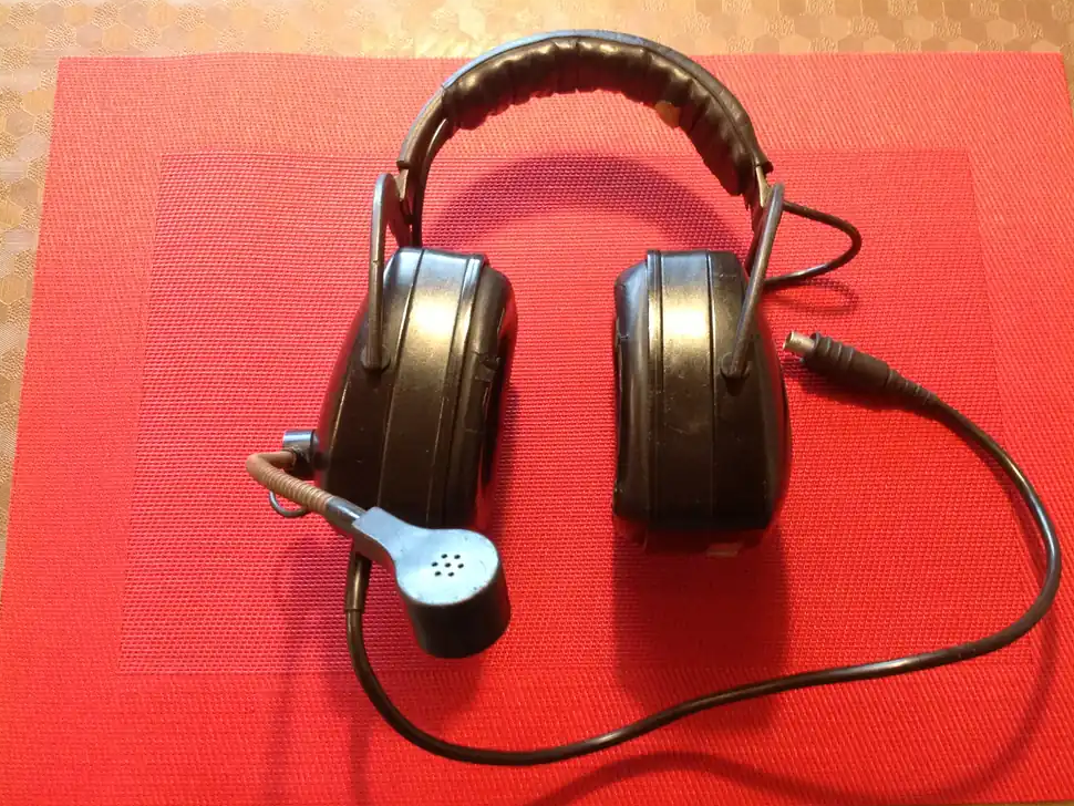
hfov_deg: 51.3
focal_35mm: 36
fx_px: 1117
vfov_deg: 39.7
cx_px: 546
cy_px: 406
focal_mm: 4.28
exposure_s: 1/15
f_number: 2.4
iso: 320
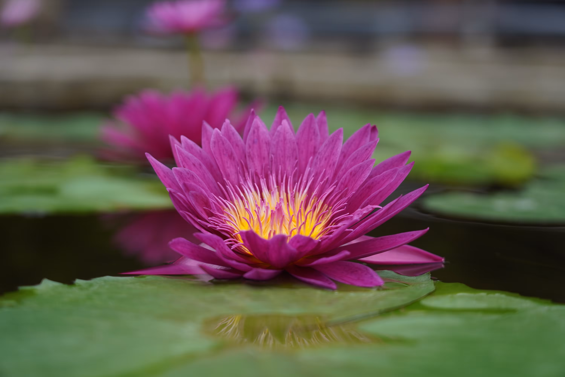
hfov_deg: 21.7
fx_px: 1475
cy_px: 188
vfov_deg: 14.6
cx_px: 282
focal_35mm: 94
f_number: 4
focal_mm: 94
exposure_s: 1/250
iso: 400
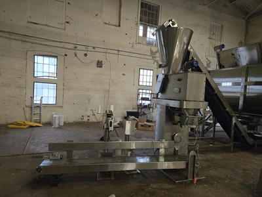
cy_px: 98
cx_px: 131
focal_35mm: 23
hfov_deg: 73.9
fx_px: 174
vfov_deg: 58.9
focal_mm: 5.4
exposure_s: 1/120
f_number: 1.8
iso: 640
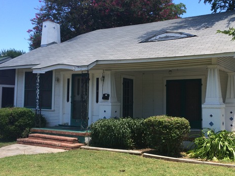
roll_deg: +0.5
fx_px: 272
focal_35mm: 40
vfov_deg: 36.0
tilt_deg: +1.6
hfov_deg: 46.5
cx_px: 142
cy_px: 87
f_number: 2.2
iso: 32
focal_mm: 4.15
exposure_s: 1/1026
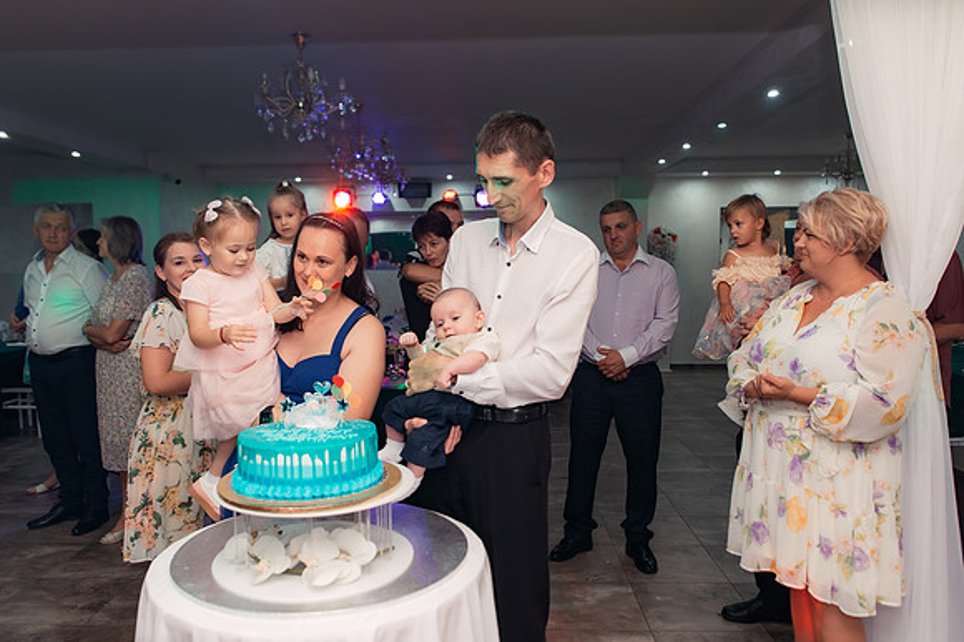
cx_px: 459
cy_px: 296
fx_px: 761
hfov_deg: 64.7
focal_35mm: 28
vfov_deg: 45.7
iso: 2000
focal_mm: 24
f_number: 3.5
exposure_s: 1/250
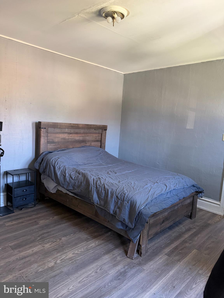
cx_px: 112
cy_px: 149
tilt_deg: -8.2
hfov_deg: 56.8
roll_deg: -3.3
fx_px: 207
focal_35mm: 24
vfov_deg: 71.6
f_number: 1.78
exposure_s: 1/60
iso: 500
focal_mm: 6.76
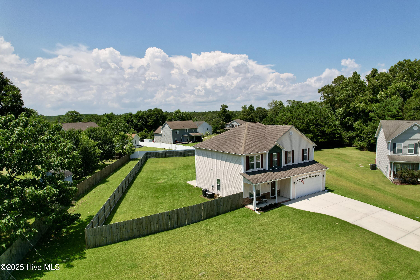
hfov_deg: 78.6
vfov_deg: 57.2
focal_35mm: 22
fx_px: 257
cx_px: 210
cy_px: 140
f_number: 2.8
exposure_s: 1/350
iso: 100
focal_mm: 8.38
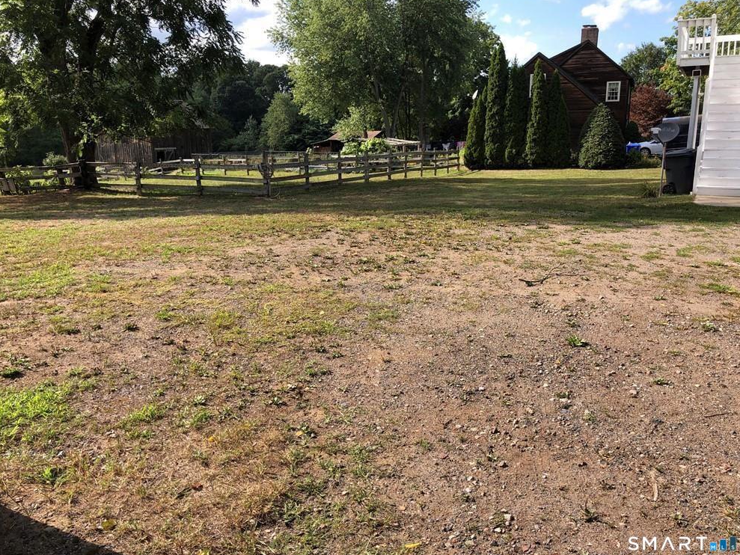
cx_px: 369
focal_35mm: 29
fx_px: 620
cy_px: 279
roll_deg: +0.8
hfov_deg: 61.7
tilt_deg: -12.8
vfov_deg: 48.2
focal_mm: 4
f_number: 1.8
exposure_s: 1/823
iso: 20
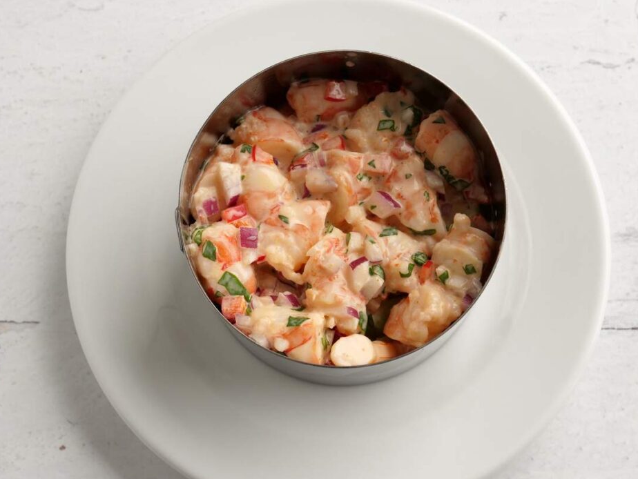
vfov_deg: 28.6
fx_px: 940
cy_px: 264
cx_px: 324
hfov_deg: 37.5
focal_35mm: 51
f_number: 6.3
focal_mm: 23
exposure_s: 1/60
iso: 400
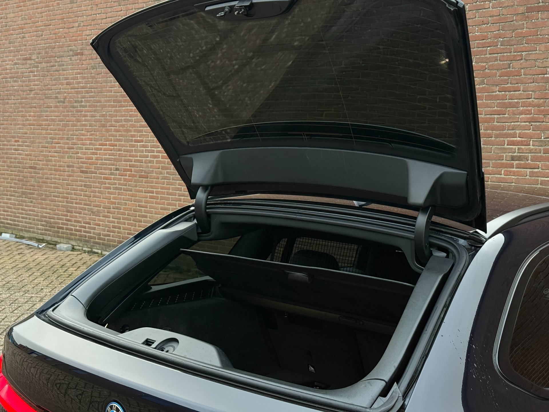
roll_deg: -1.0
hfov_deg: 39.7
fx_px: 761
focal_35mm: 48
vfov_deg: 30.3
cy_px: 206
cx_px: 274
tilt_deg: -5.0
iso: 200
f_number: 1.78
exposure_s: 1/75
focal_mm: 6.76
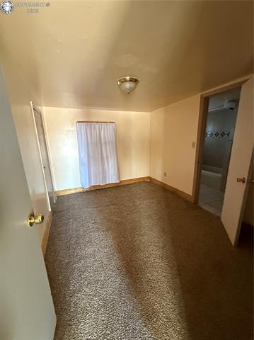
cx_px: 127
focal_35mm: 14
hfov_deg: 85.6
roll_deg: +0.0
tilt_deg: -14.2
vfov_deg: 102.1
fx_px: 137
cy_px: 170
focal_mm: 2.22
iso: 800
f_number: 2.2
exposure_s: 1/60
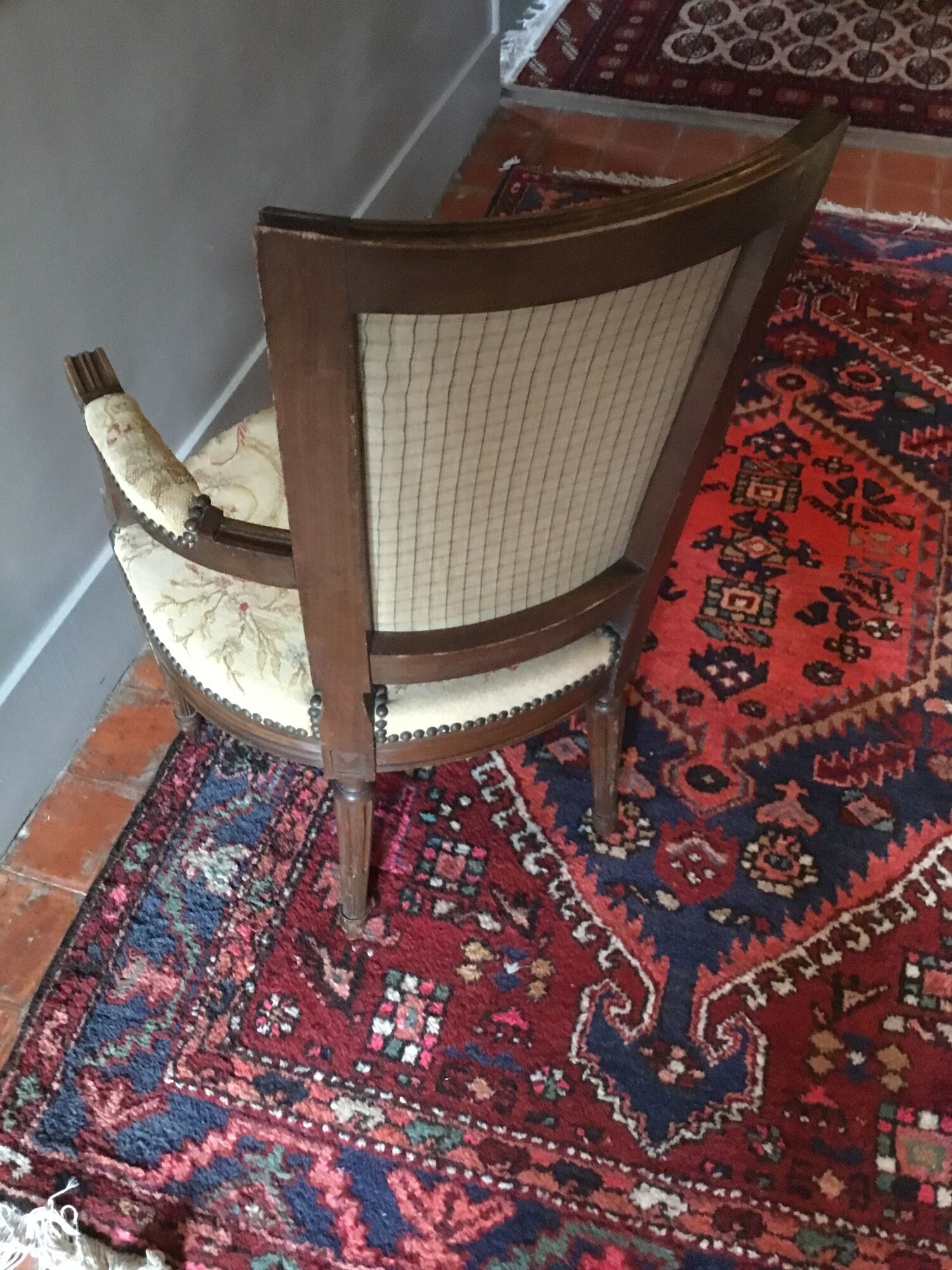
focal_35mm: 31
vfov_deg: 58.4
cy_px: 635
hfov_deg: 45.4
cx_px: 476
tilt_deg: -48.1
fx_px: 1137
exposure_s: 1/17
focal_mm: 3.3
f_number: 2.4
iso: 500
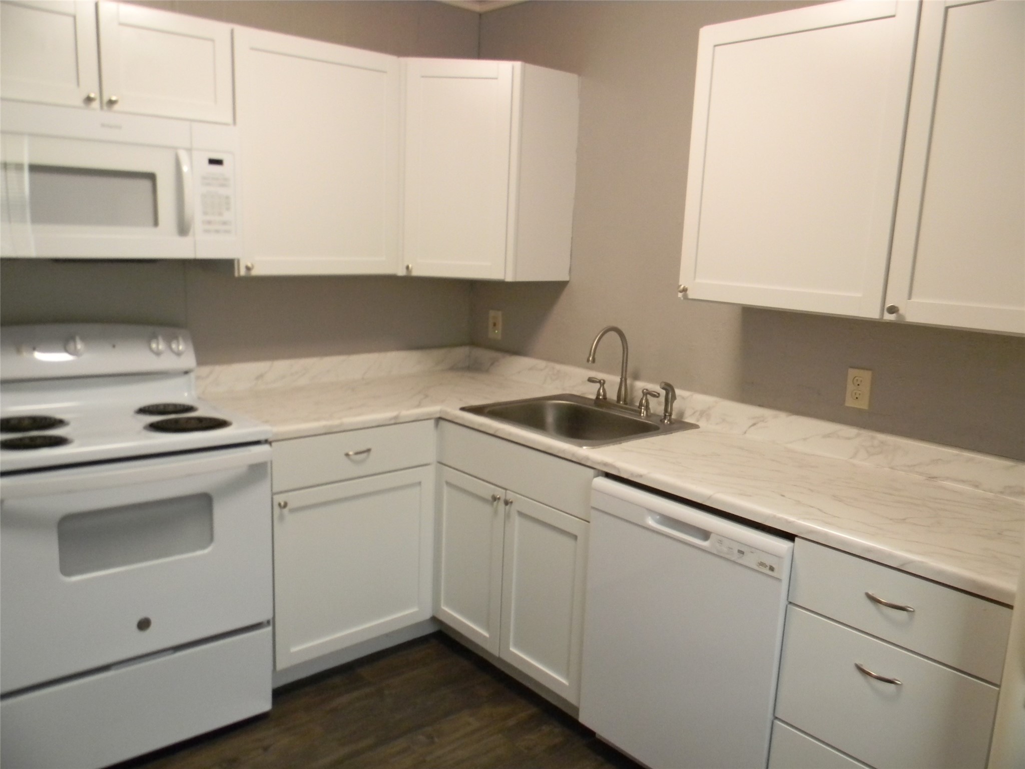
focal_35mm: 28
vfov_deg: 49.7
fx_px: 829
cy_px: 384
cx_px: 512
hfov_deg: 63.4
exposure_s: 1/28
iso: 400
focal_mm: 5
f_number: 3.5
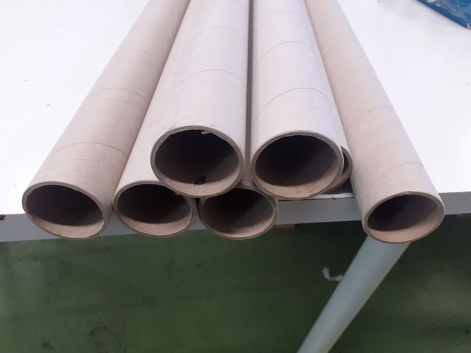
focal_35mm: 27
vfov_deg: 51.4
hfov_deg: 65.3
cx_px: 236
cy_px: 176
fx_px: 367
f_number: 1.9
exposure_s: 1/50
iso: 160
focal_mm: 3.6
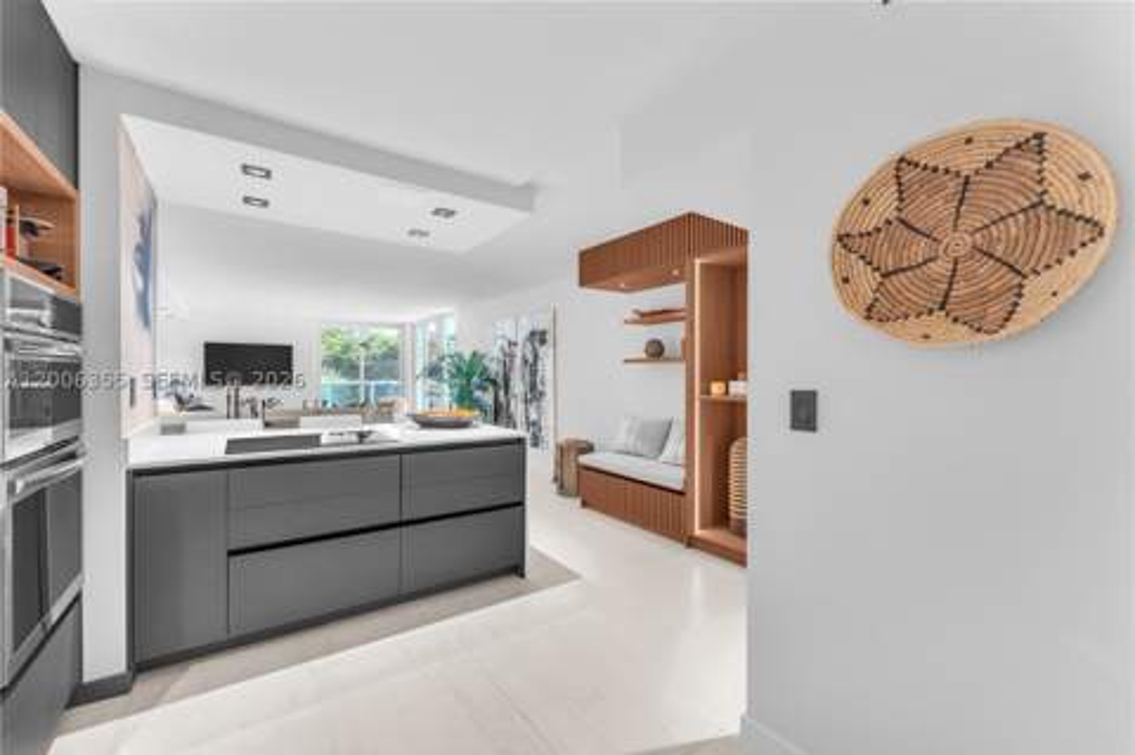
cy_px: 378
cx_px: 568
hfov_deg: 102.0
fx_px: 460
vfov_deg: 78.7
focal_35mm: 15
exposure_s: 1/2
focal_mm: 14.6
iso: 320
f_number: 9
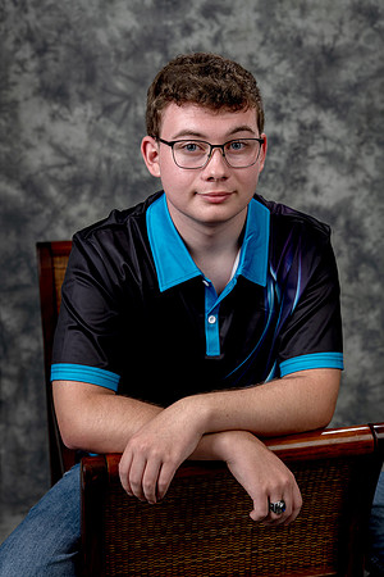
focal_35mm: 55
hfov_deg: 24.6
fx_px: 880
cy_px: 288
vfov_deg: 36.2
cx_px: 192
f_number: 5
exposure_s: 1/160
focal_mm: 55
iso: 100
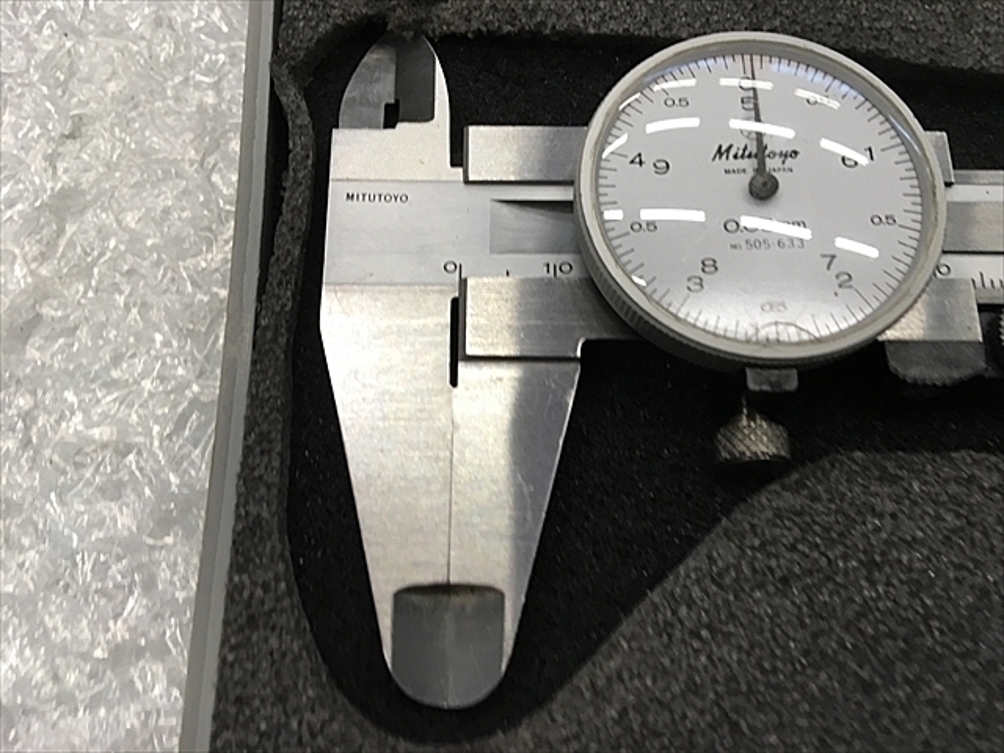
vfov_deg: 48.2
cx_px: 502
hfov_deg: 61.7
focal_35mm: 29
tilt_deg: -73.1
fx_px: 841
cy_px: 376
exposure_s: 1/30
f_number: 2.2
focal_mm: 4.15
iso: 50
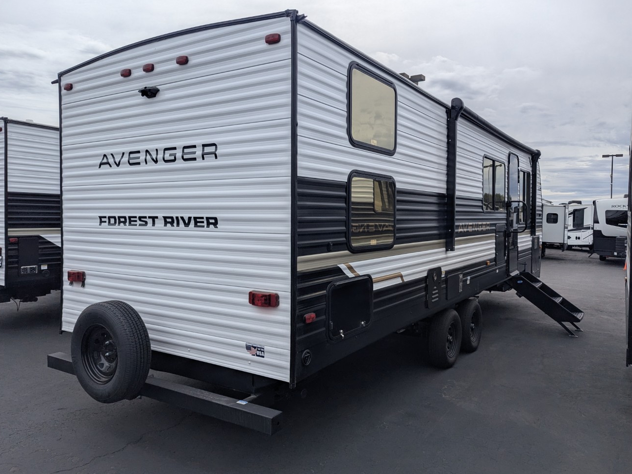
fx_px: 475
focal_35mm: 26
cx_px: 330
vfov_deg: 53.1
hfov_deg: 67.3
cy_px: 230
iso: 48
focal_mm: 6.81
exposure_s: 1/4348
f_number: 1.85
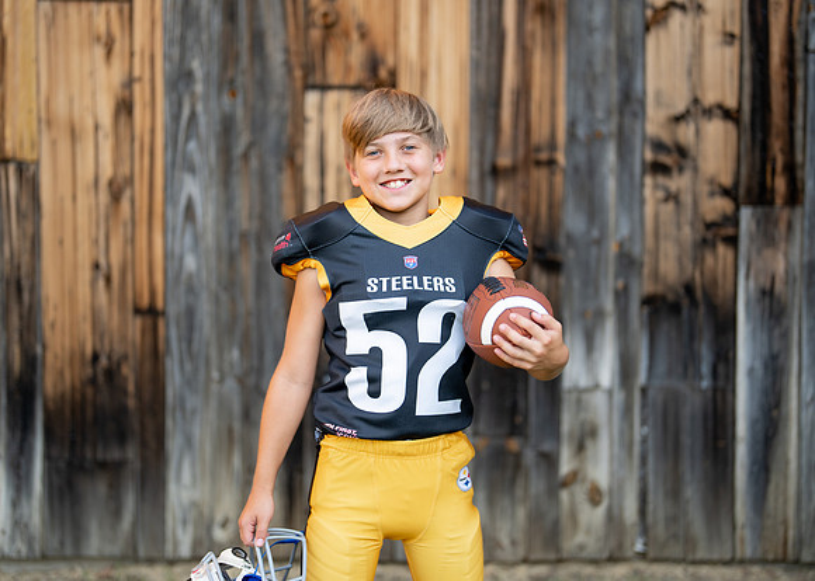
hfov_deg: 37.2
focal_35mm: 52
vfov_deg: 27.0
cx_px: 408
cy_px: 290
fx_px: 1212
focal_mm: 50
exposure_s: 1/1600
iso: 100
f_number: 1.2
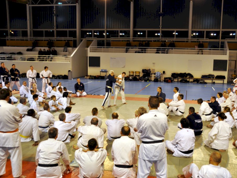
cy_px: 89
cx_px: 130
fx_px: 247
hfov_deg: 51.3
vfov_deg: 39.7
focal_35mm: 36
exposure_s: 1/60
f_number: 4
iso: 450
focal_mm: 22
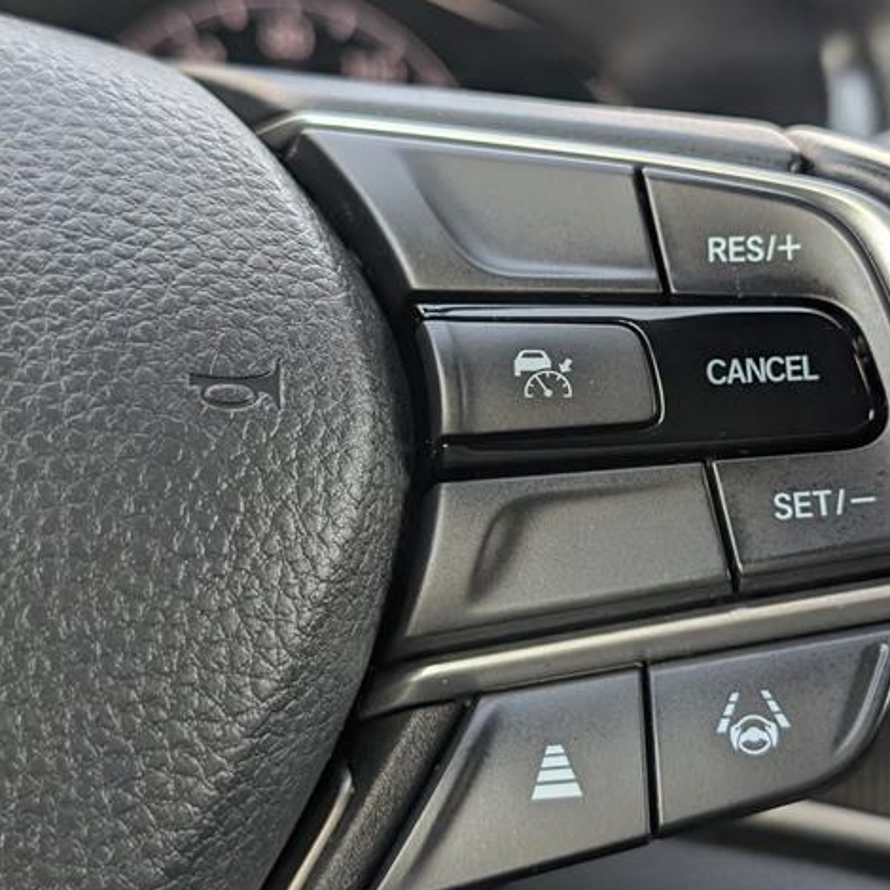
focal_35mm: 59
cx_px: 559
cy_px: 439
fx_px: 1716
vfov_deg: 29.1
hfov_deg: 29.0
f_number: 1.68
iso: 236
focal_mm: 6.9
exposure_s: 1/1000
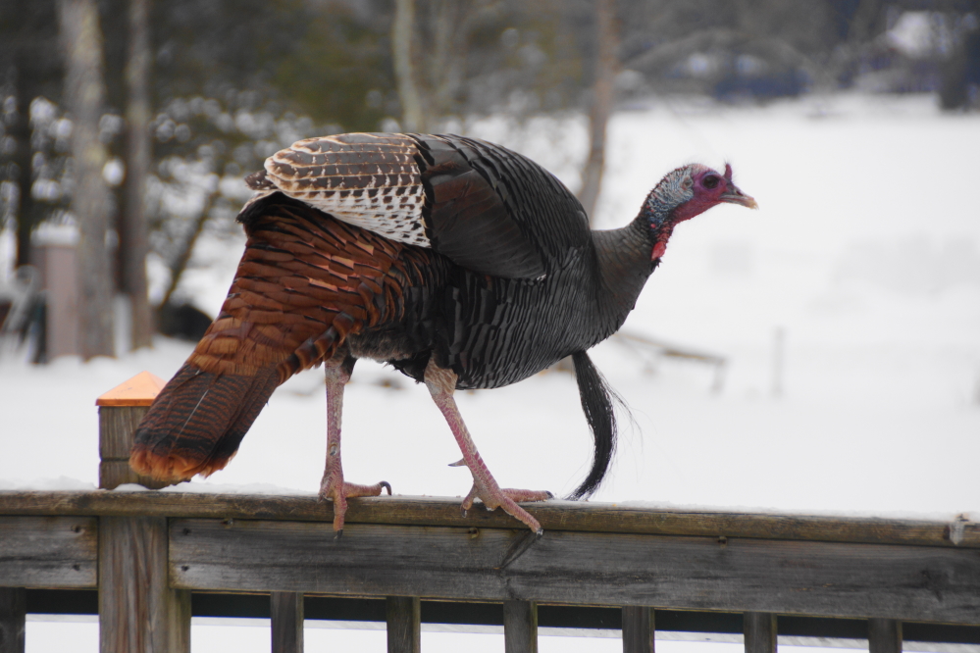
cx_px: 490
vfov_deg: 6.1
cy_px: 326
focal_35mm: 225
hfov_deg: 9.1
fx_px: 6125
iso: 200
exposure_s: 1/250
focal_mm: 150
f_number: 5.6
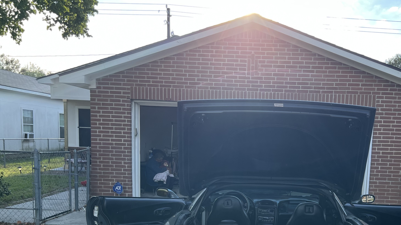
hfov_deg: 50.7
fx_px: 415
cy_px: 185
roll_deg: -2.1
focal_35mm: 39
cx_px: 268
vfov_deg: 29.6
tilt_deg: -7.5
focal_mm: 5.7
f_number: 1.5
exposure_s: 1/700
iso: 50
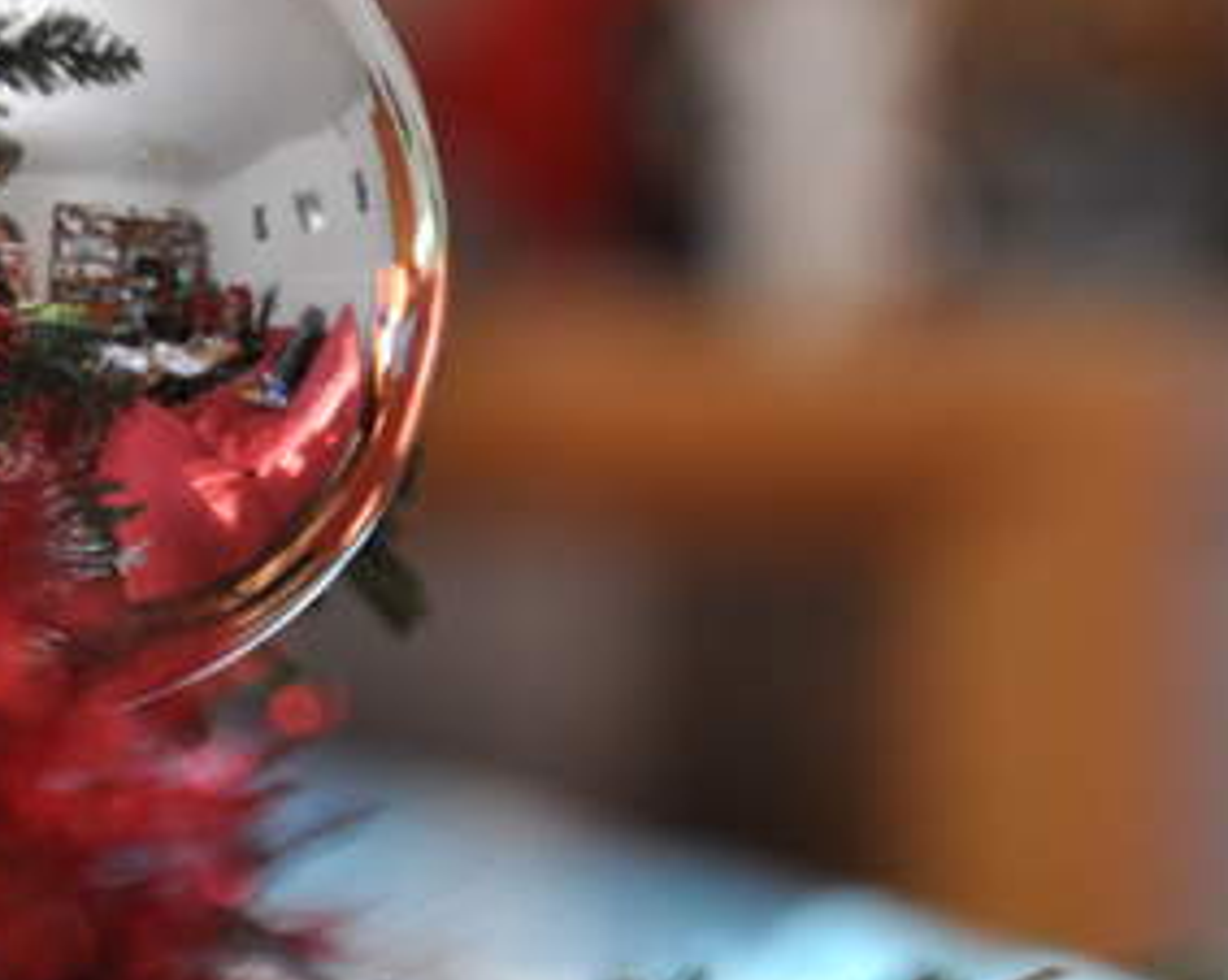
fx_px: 12133
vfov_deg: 4.6
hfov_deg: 5.8
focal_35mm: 334
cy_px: 323
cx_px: 78
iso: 640
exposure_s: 1/80
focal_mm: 105
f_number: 5.6
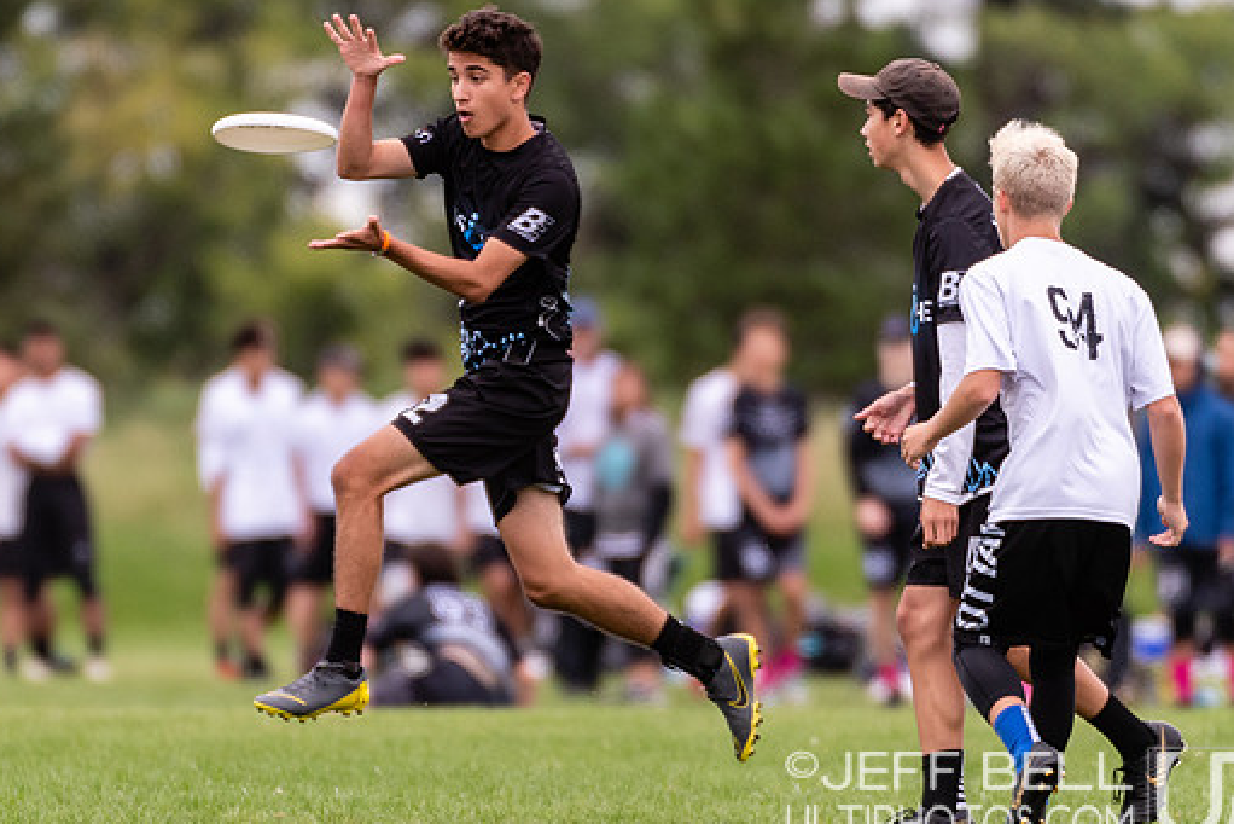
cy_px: 381
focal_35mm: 1047
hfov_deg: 2.0
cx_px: 431
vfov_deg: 1.3
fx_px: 35897
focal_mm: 400
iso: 450
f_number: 4
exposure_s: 1/1000
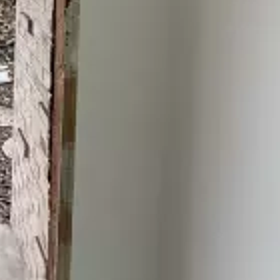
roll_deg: +0.3
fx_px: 604
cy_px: -31
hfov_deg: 21.7
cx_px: -144
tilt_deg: -6.1
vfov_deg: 24.3
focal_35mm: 66
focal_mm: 2.22
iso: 250
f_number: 2.2
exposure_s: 1/120
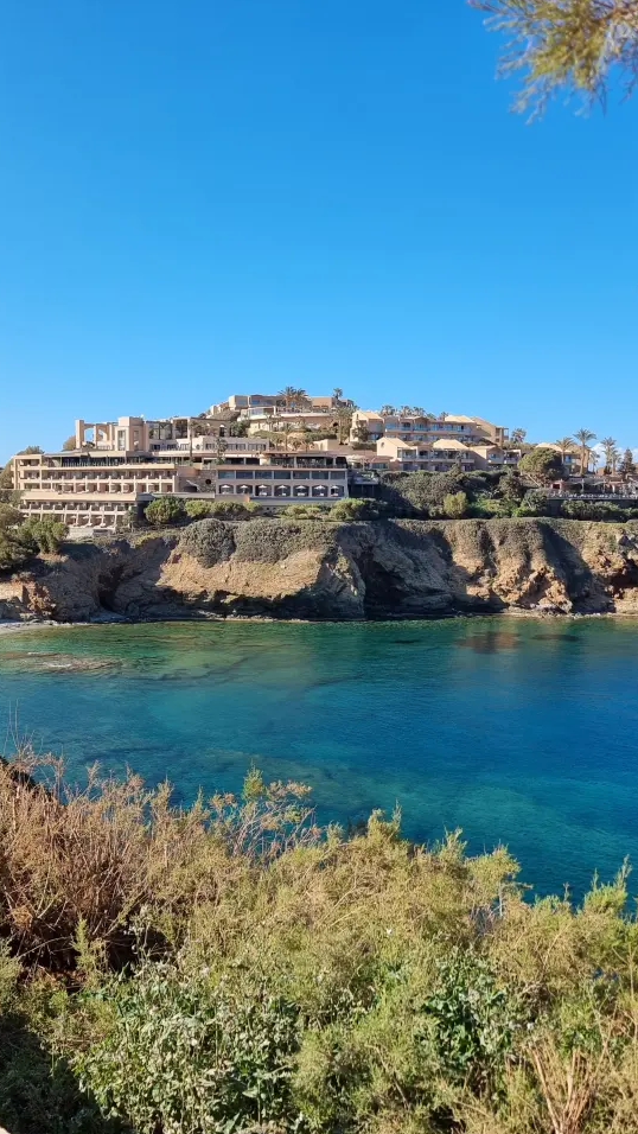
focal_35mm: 35
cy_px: 568
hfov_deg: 33.7
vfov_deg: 56.6
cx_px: 272
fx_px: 1052
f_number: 1.8
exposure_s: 1/780
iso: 50
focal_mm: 6.7
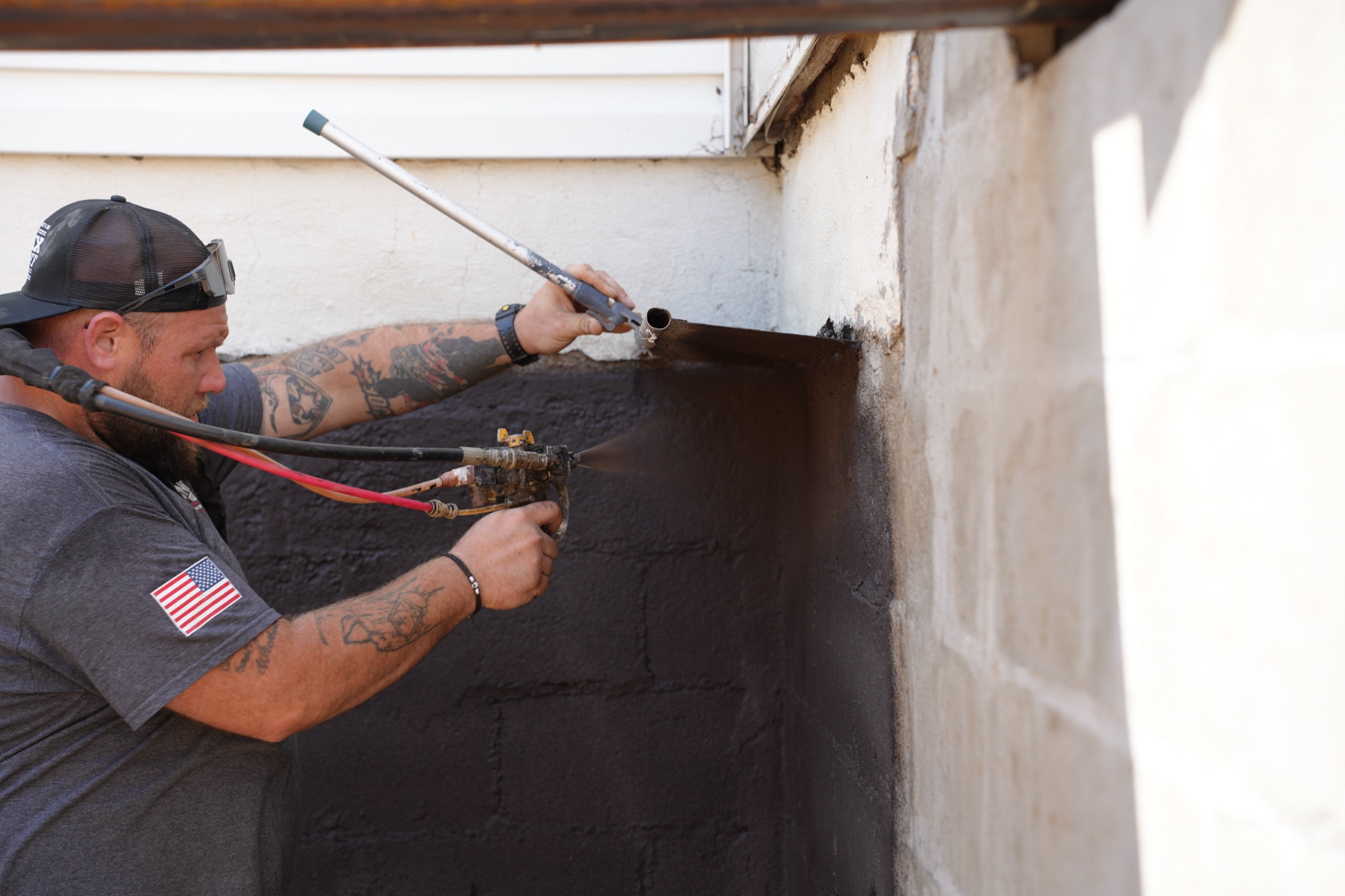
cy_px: 448
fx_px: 2353
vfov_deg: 21.6
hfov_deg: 31.9
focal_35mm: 63
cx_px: 672
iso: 125
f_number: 4
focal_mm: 63
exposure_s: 1/160
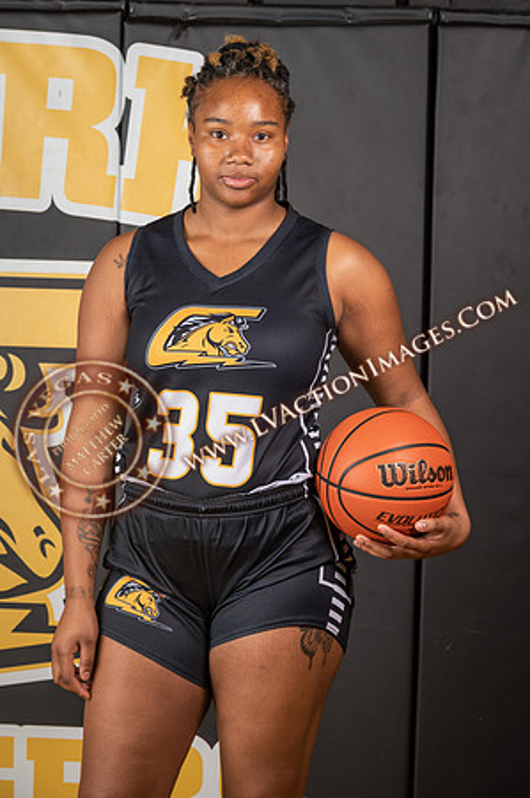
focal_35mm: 135
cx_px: 265
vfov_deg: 15.2
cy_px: 399
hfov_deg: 10.1
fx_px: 2988
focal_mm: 135
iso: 100
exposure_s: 1/125
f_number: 9
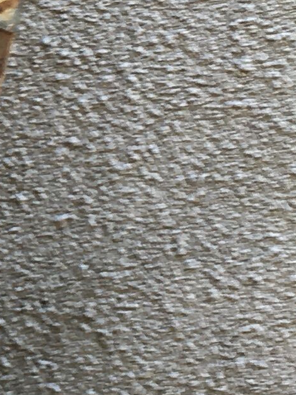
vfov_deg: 10.4
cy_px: -72
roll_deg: +6.3
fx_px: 2131
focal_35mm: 187
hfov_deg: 7.4
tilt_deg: -21.5
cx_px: -417
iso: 25
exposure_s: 1/50
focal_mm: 4.15
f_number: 2.2
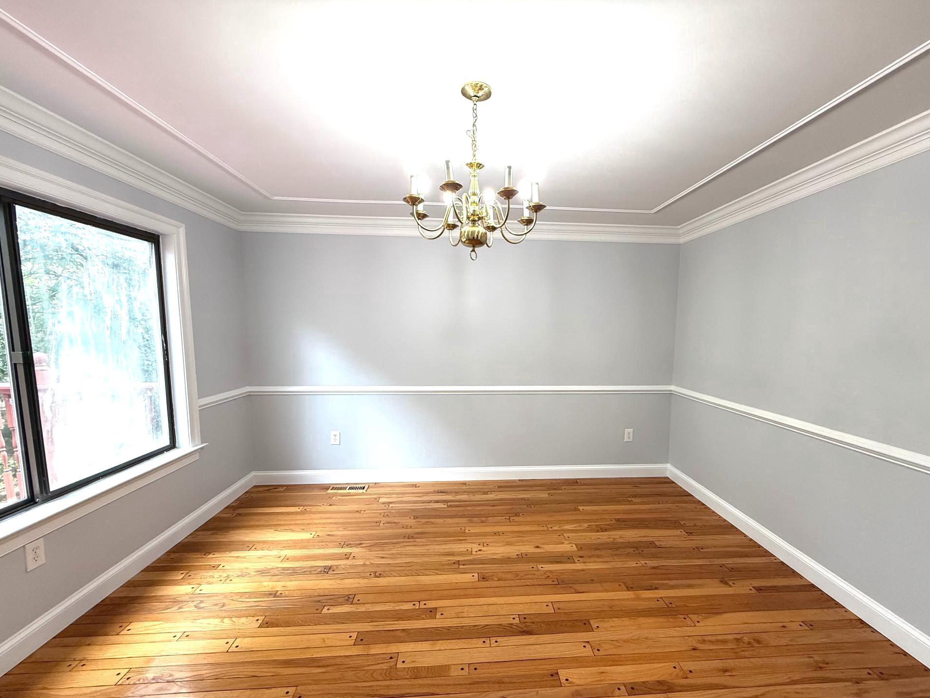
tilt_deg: -5.6
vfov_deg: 81.7
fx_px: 403
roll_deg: -0.9
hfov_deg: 98.0
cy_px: 372
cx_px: 495
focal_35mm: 15
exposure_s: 1/120
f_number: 2.2
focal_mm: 2.22
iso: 160
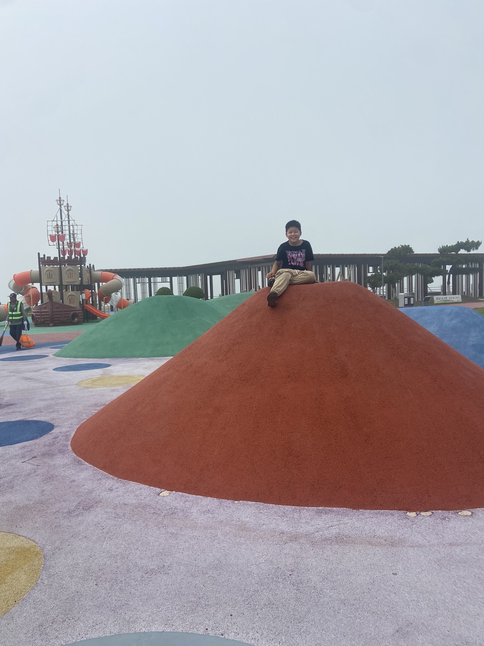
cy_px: 323
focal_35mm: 26
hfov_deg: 53.1
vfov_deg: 67.3
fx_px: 485
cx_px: 242
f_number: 1.8
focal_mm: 4.25
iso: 32
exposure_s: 1/6410
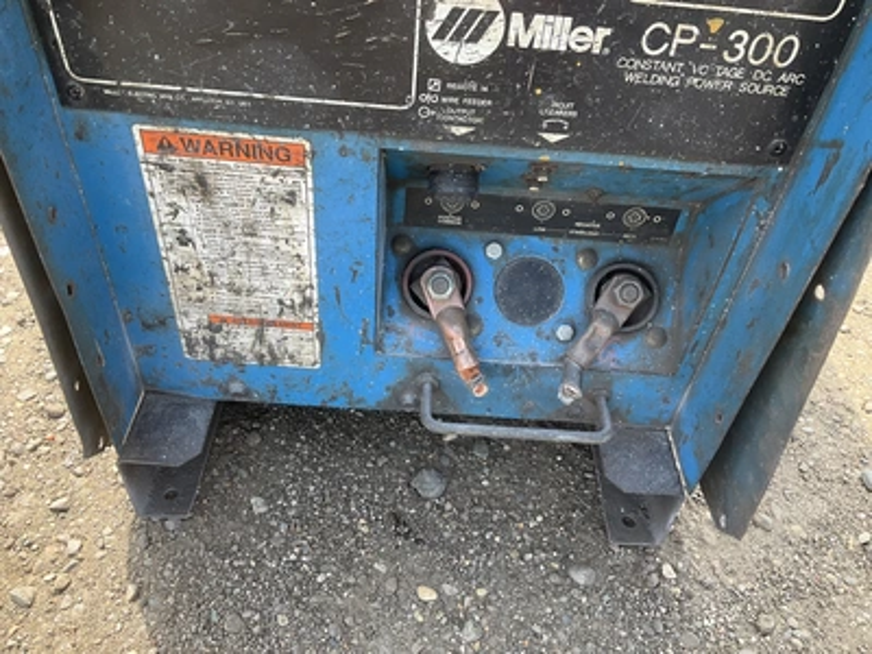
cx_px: 436
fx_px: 731
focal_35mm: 29
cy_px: 327
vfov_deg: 48.2
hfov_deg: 61.7
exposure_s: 1/146
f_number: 1.8
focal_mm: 3
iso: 20
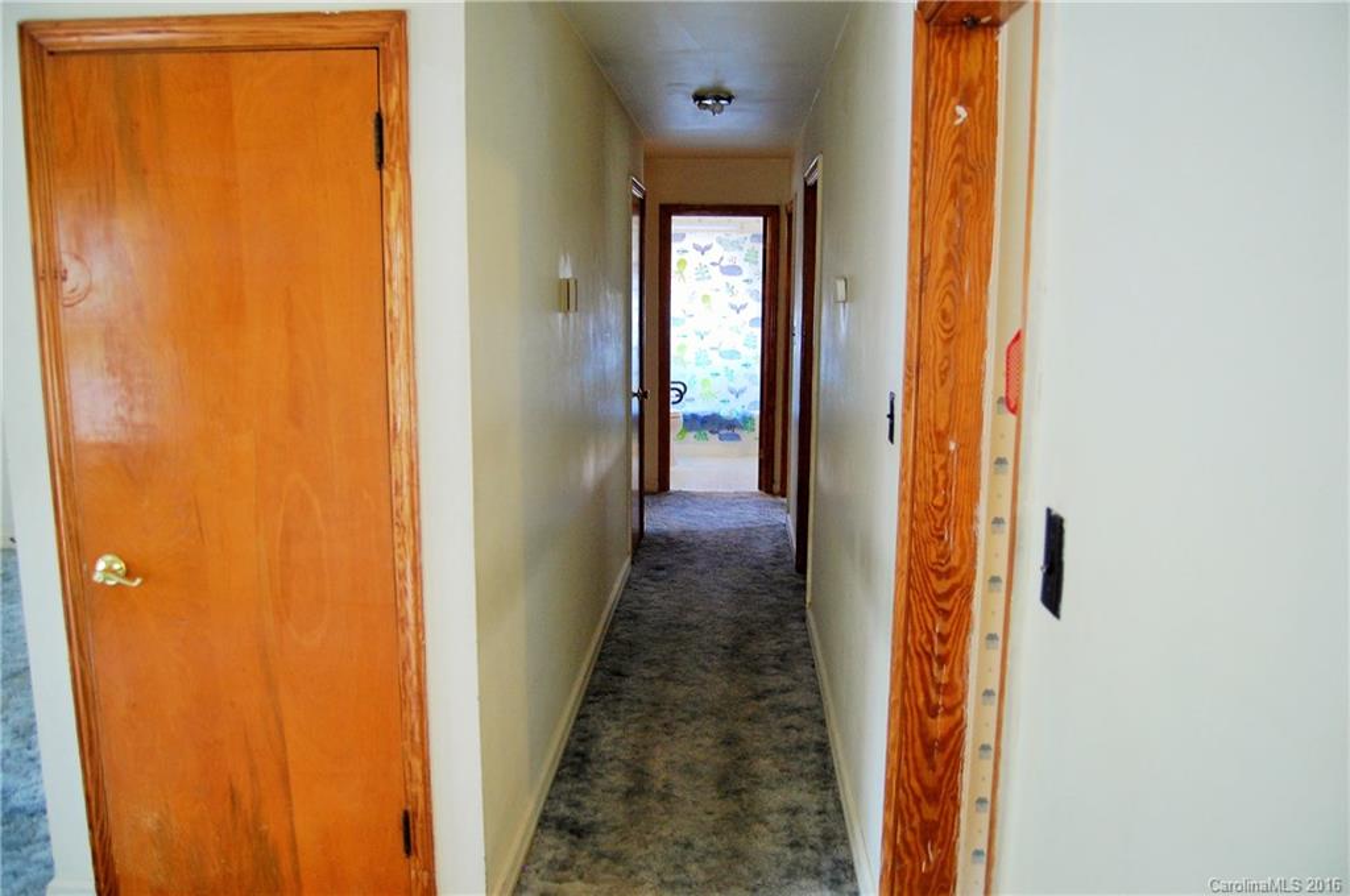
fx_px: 1011
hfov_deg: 67.4
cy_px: 448
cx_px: 675
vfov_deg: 47.8
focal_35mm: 27
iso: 800
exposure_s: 1/25
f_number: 3.5
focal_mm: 18
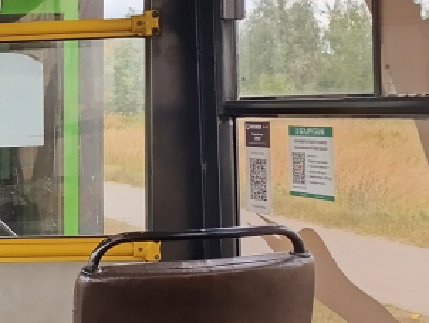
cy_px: 186
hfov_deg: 17.4
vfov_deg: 15.0
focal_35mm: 99
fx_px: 1228
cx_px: -253
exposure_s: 1/100
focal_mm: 6.14
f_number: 1.65
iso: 160
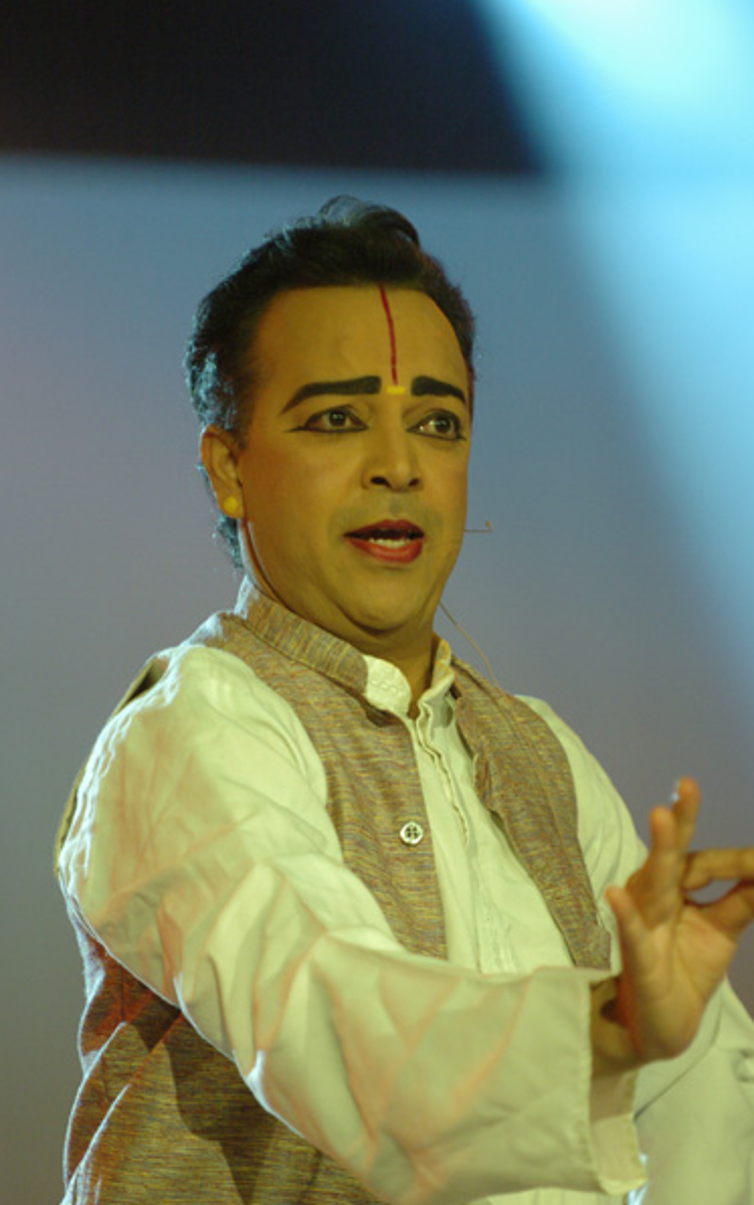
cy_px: 602
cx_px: 399
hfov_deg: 4.3
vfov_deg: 6.8
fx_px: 10084
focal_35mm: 307
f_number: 2.8
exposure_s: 1/80
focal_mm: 200
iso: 800
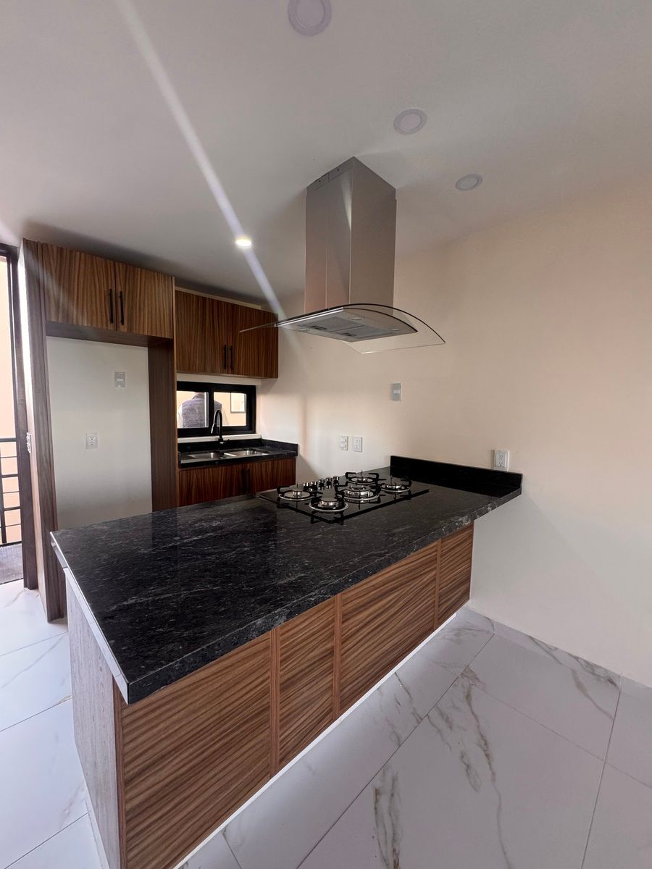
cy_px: 434
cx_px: 326
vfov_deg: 102.1
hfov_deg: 85.7
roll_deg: +0.8
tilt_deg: -5.2
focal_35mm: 14
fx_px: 352
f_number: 2.2
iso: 250
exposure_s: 1/99
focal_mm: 2.22
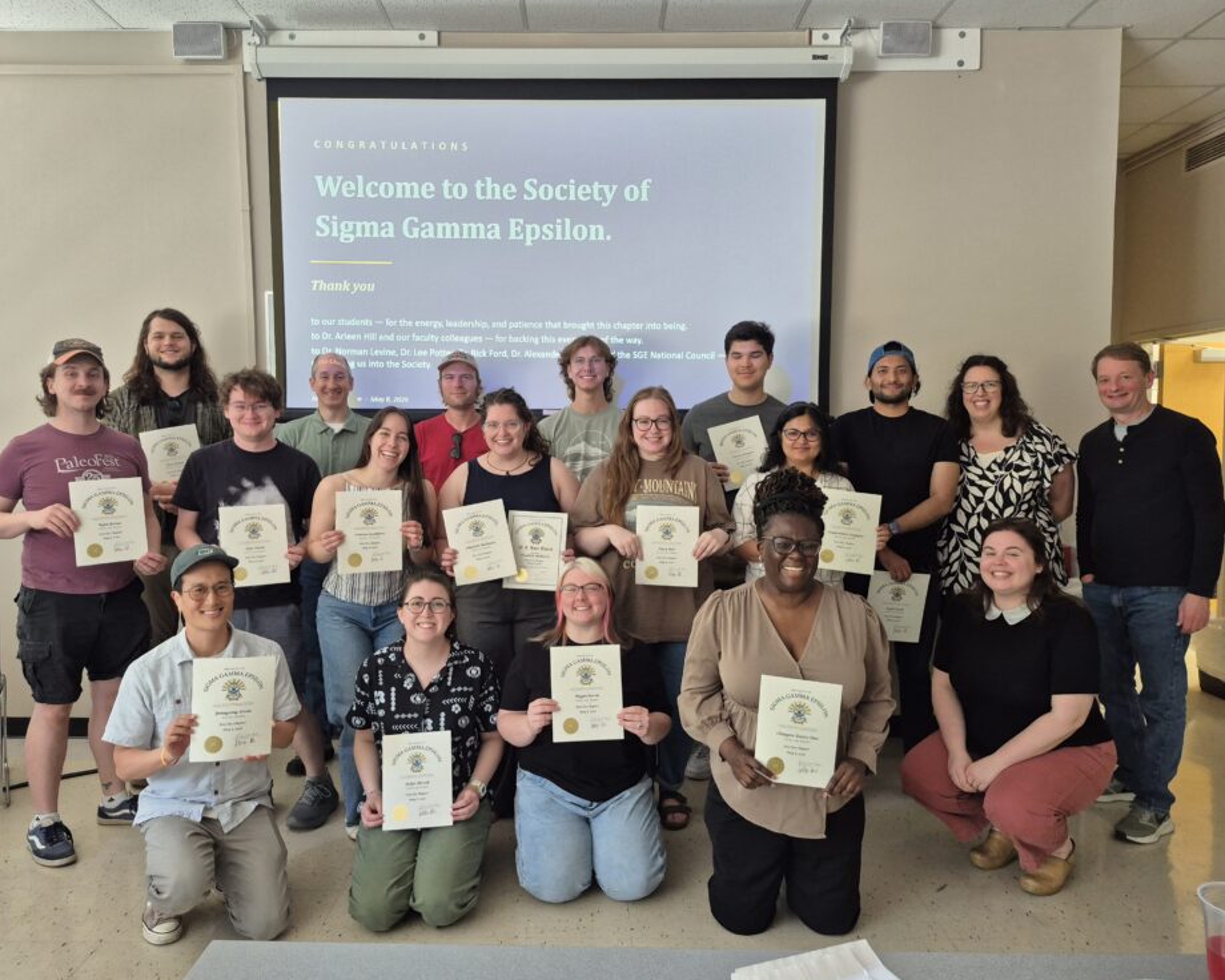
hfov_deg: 68.1
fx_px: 906
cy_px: 479
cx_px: 586
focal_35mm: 25
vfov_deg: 56.8
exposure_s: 1/120
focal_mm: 5.4
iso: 320
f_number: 1.8
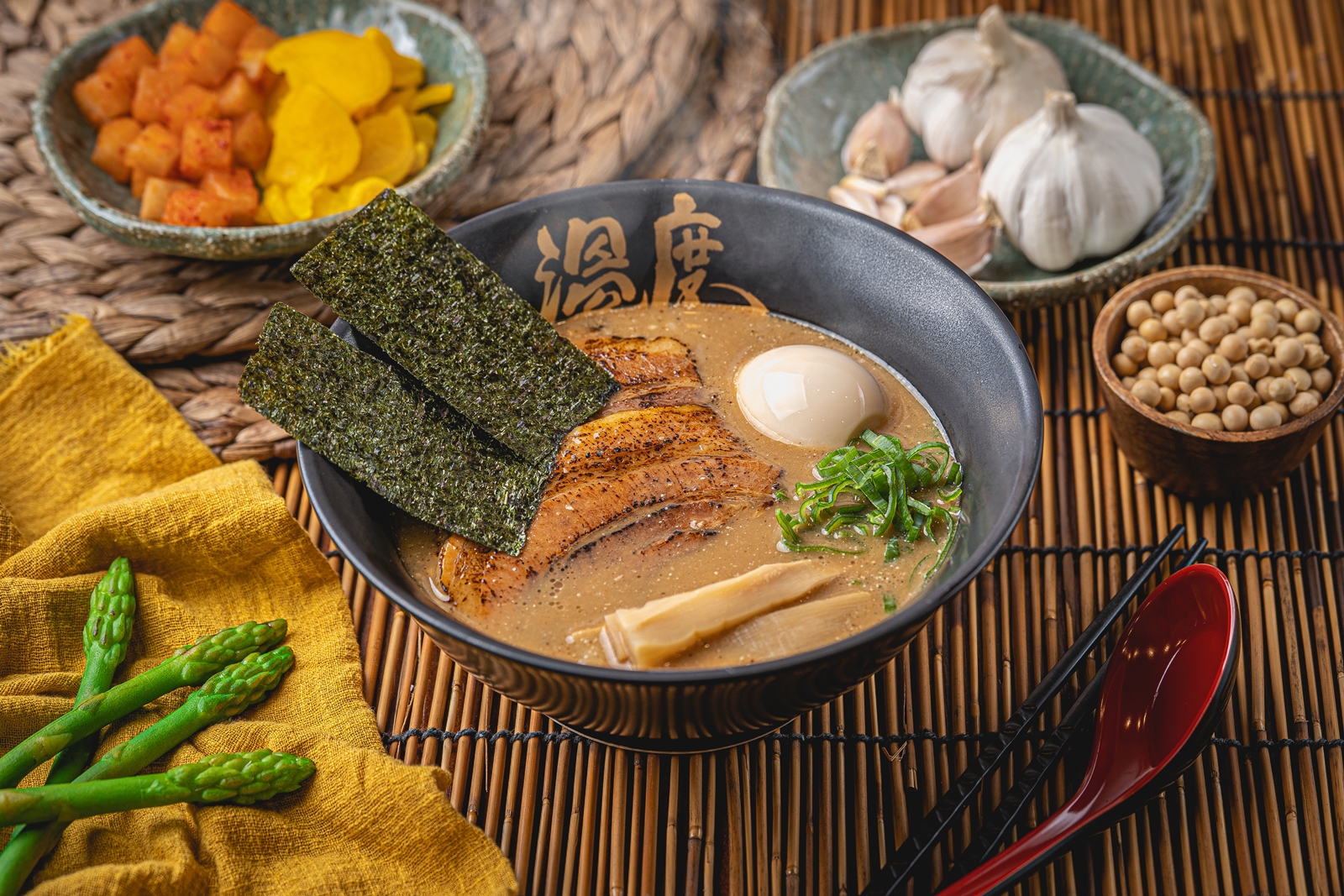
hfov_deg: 21.7
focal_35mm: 94
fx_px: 3509
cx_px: 672
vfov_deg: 14.6
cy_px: 448
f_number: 5.6
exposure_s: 1/125
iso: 100
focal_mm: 94
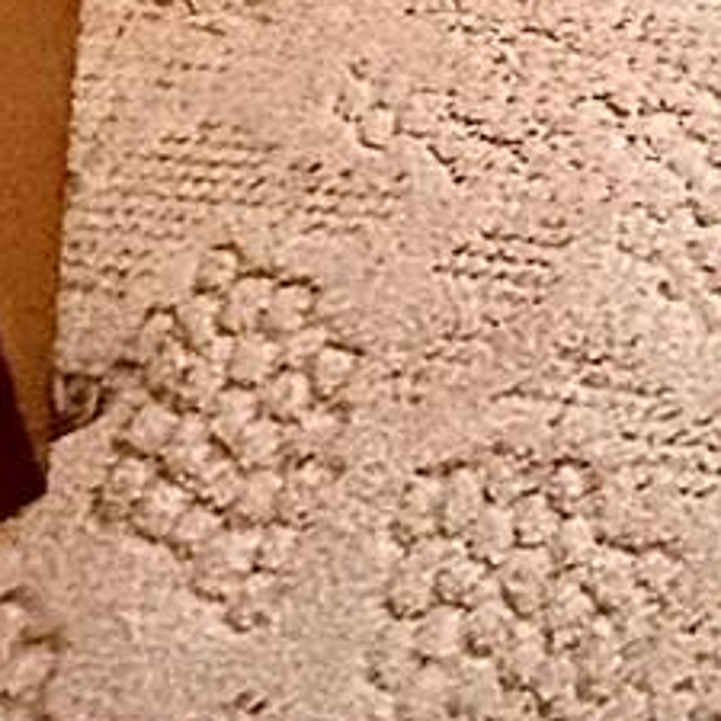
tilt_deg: -13.3
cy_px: -1157
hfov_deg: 14.2
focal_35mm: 88
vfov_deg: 13.0
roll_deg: +1.8
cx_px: 1682
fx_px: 2074
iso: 400
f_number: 2.2
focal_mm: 2.22
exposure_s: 1/60
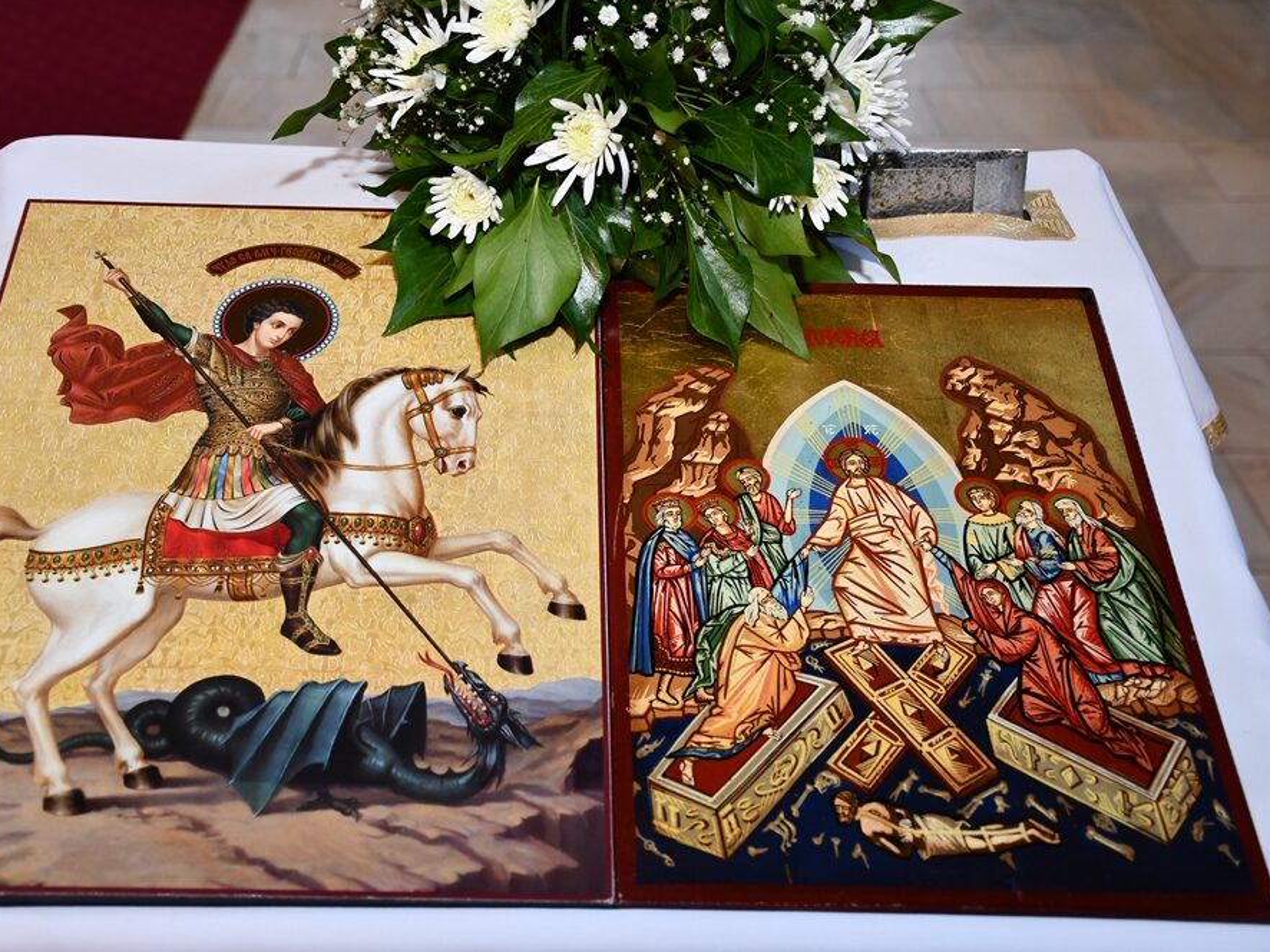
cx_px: 540
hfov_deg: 38.1
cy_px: 485
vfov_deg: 29.1
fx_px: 1835
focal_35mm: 50
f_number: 4
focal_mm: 30
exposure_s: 1/60
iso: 560
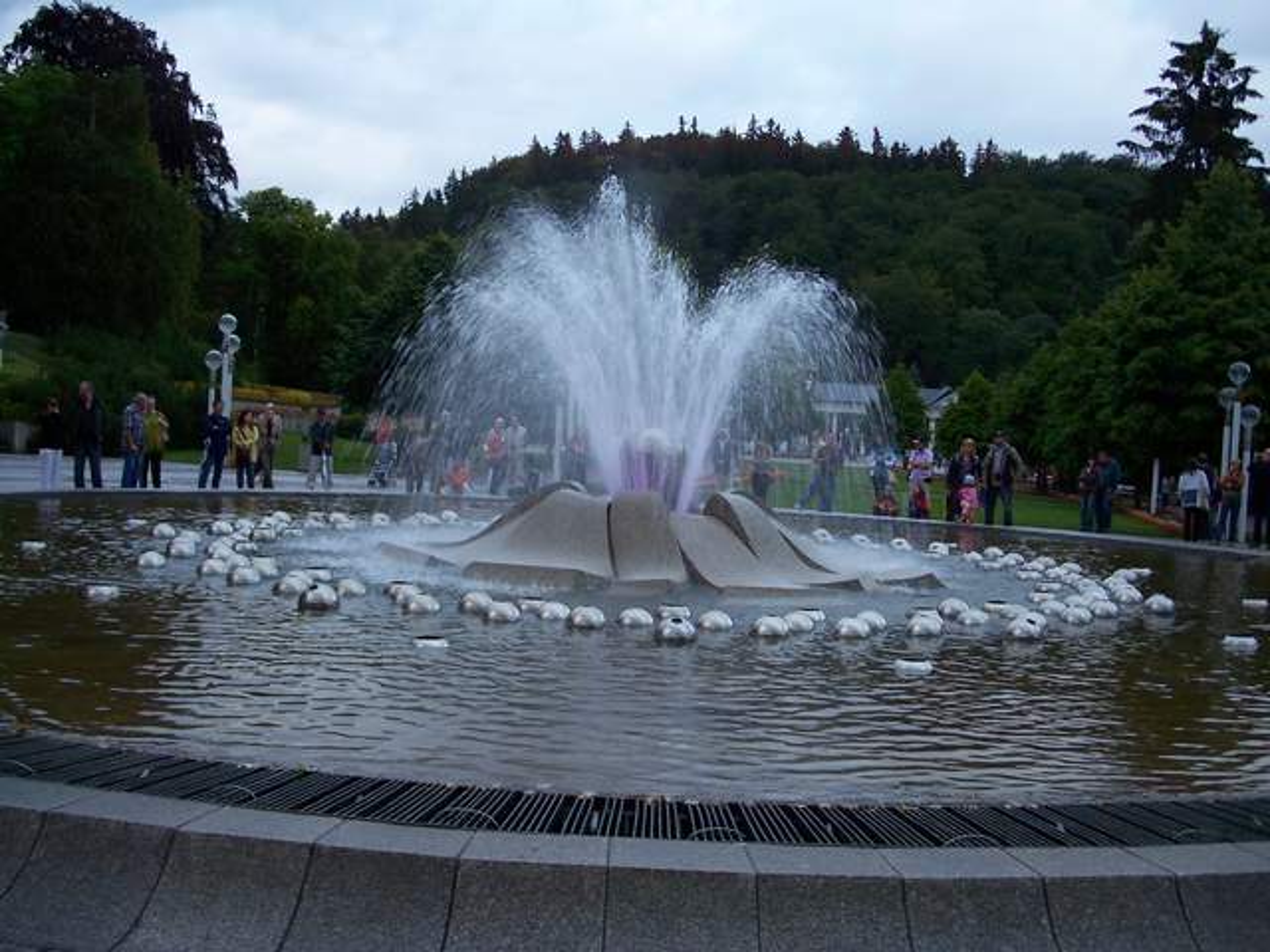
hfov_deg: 50.1
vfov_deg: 38.7
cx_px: 635
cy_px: 476
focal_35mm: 37
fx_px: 1357
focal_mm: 7.8
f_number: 2.8
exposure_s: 1/30
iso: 200
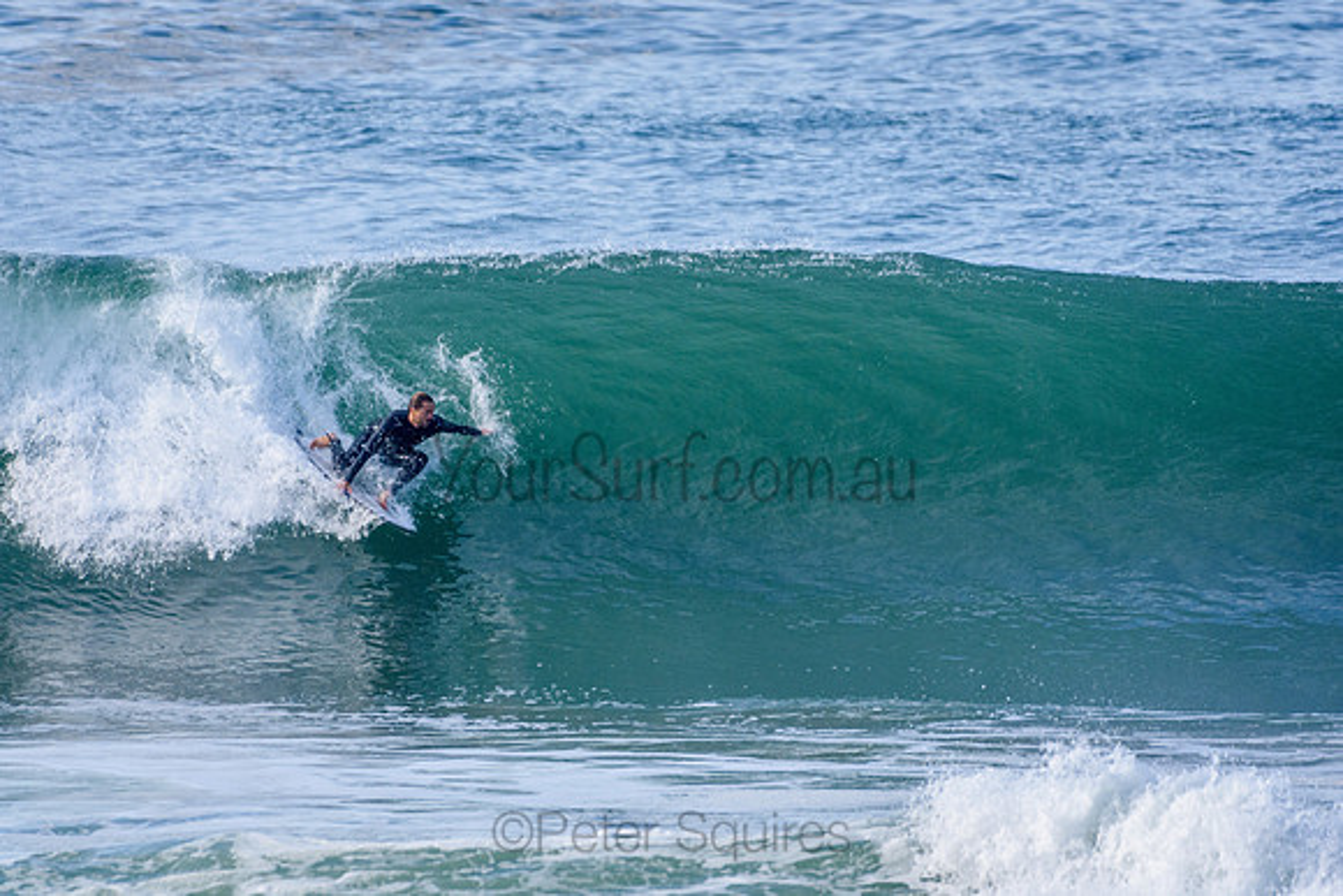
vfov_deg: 1.8
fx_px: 27984
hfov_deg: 2.7
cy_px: 448
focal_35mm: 750
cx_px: 672
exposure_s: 1/2000
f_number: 5.6
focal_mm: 500
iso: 560
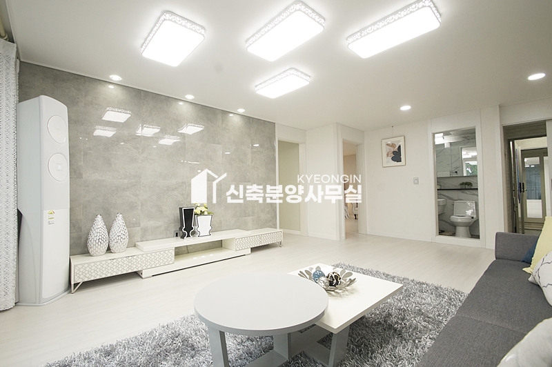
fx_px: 230
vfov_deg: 77.2
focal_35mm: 15
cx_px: 276
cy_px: 184
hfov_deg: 100.4
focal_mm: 10
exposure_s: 1/40
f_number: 9
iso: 800
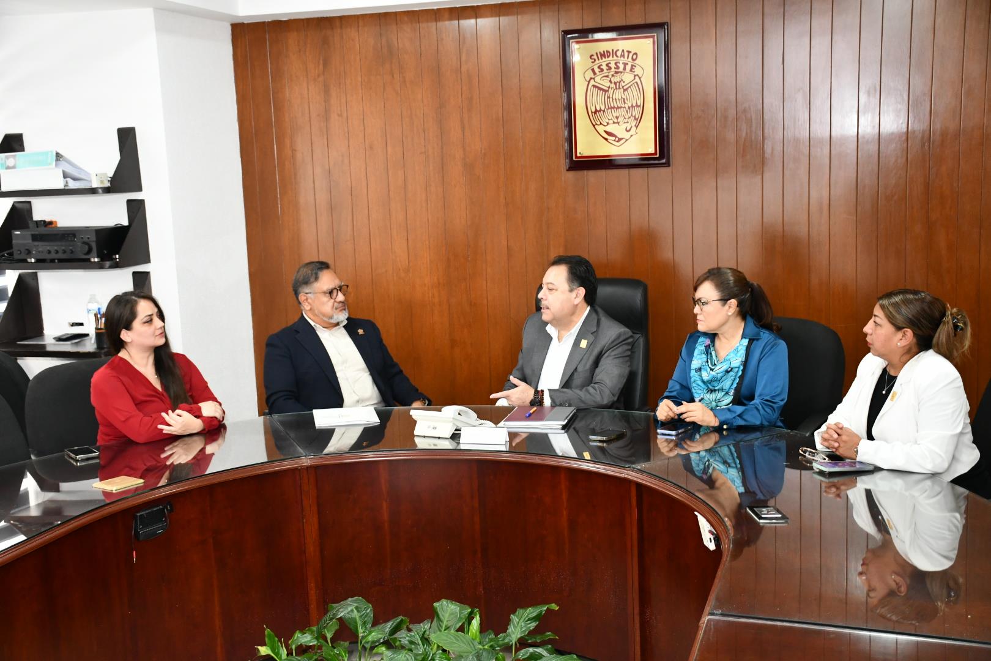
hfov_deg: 43.6
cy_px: 330
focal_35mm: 45
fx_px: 1239
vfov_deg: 29.9
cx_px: 496
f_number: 4
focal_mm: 30
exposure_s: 1/60
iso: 1600
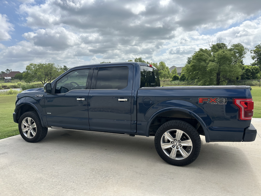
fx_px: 181
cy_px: 98
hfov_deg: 71.6
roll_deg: +1.7
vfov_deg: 56.8
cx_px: 130
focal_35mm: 24
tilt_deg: -7.8
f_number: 1.78
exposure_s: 1/5525
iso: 80
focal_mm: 6.86
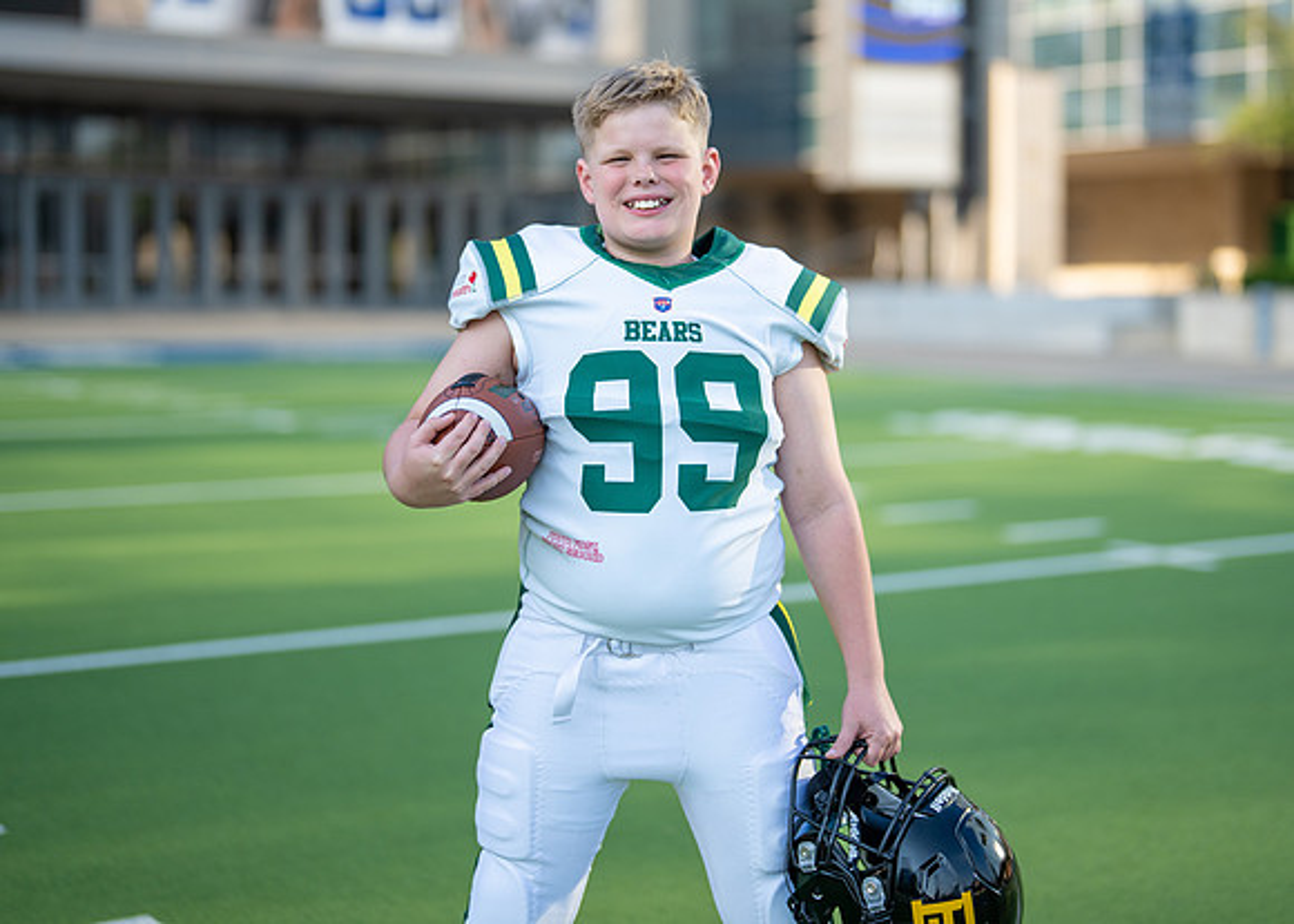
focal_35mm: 63
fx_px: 2307
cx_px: 732
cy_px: 371
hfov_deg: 31.3
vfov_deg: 22.6
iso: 100
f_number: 1.2
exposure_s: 1/3200
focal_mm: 50
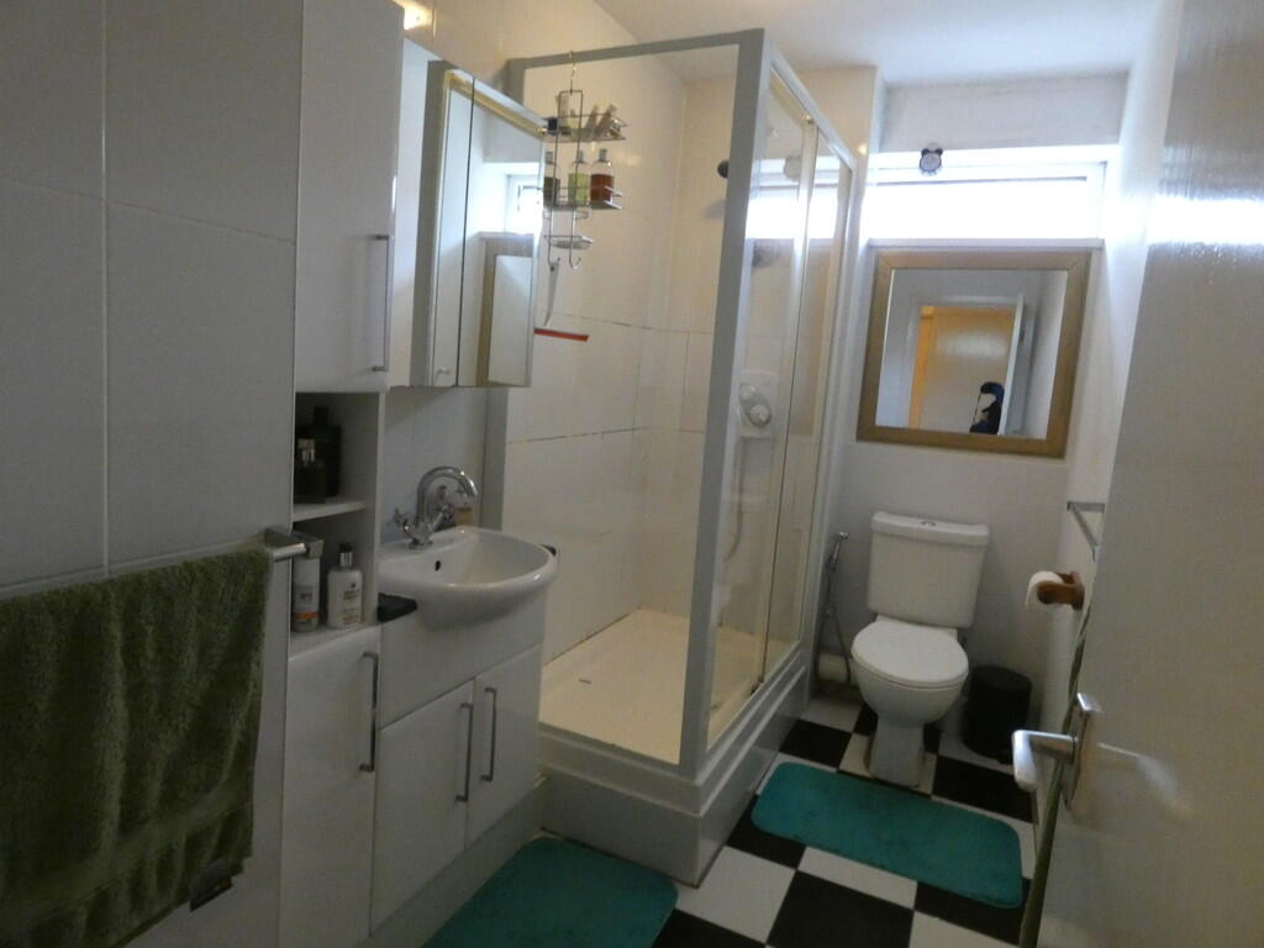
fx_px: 730
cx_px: 632
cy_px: 474
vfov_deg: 66.0
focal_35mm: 20
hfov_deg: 81.7
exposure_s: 1/60
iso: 1000
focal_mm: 3.6
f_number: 2.8
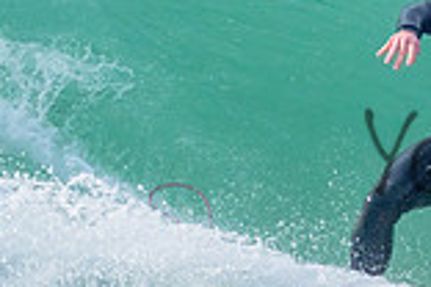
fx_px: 48843
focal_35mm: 4080
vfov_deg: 0.3
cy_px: 62
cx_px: 415
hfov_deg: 0.5
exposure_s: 1/2000
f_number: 11
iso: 2500
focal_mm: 800
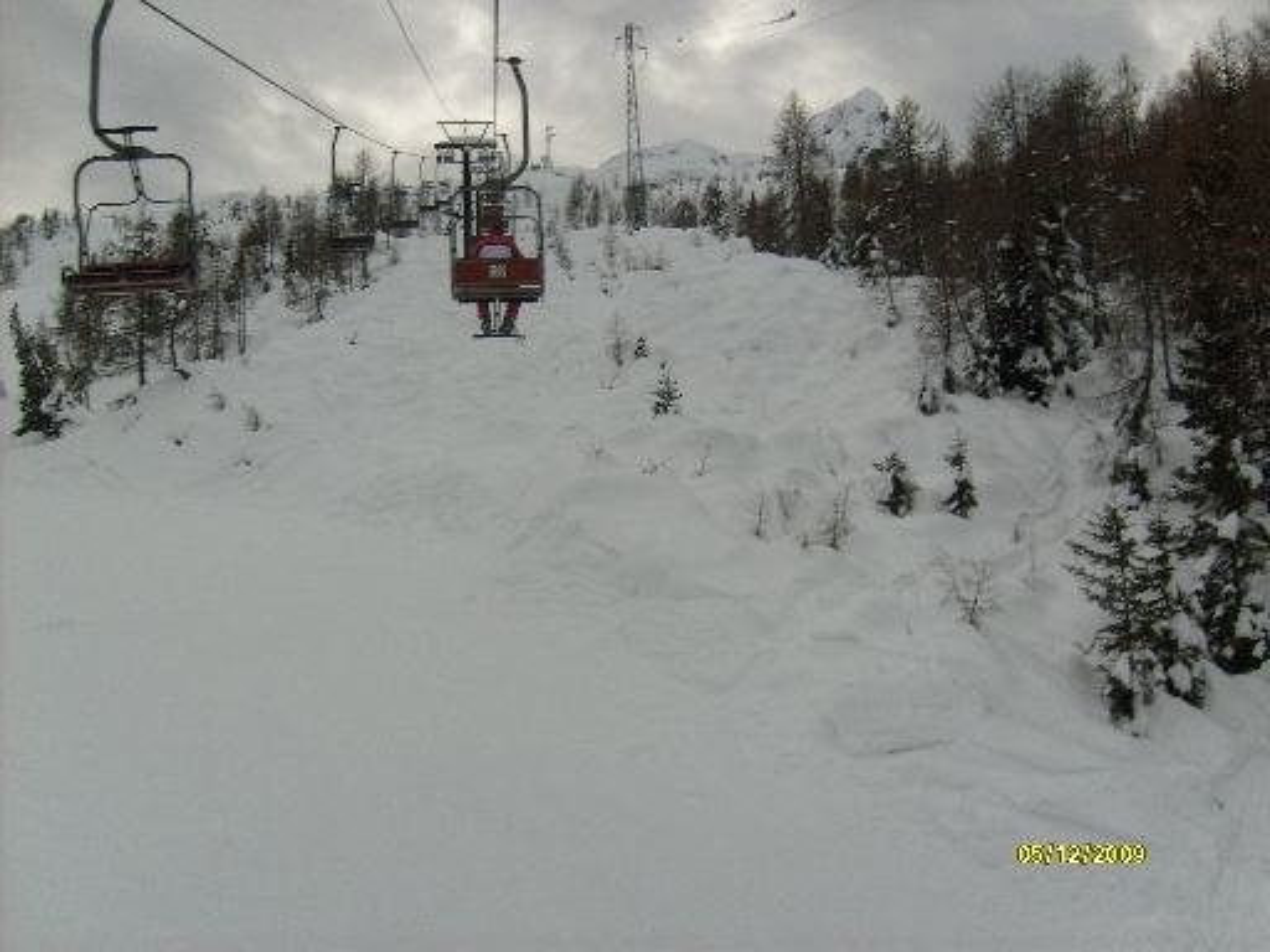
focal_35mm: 35
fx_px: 1284
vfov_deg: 40.7
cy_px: 476
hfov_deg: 52.6
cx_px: 635
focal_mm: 5.8
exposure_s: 1/180
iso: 80
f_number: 7.1
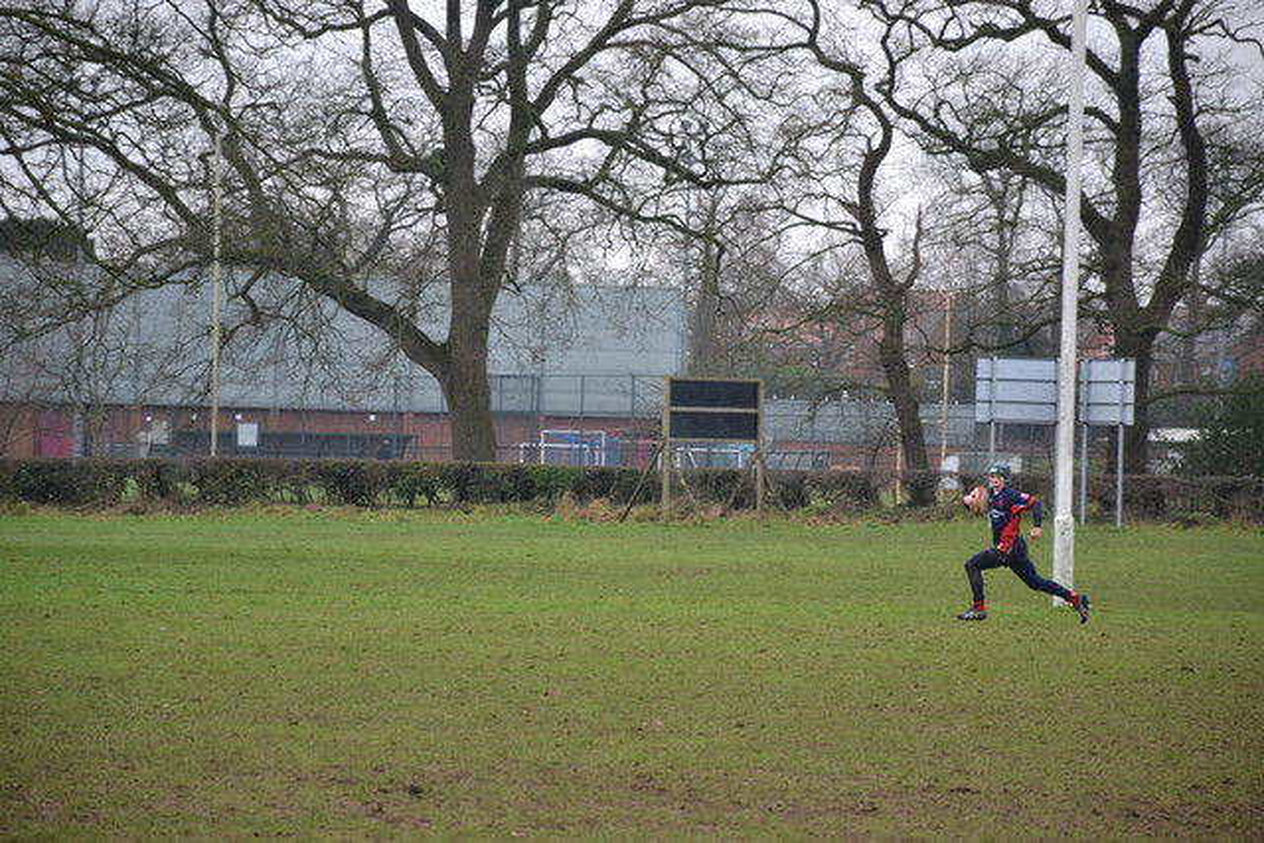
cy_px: 422
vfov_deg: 6.5
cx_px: 632
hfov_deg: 9.8
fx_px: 7375
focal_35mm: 210
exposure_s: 1/500
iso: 720
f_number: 5.6
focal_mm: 140
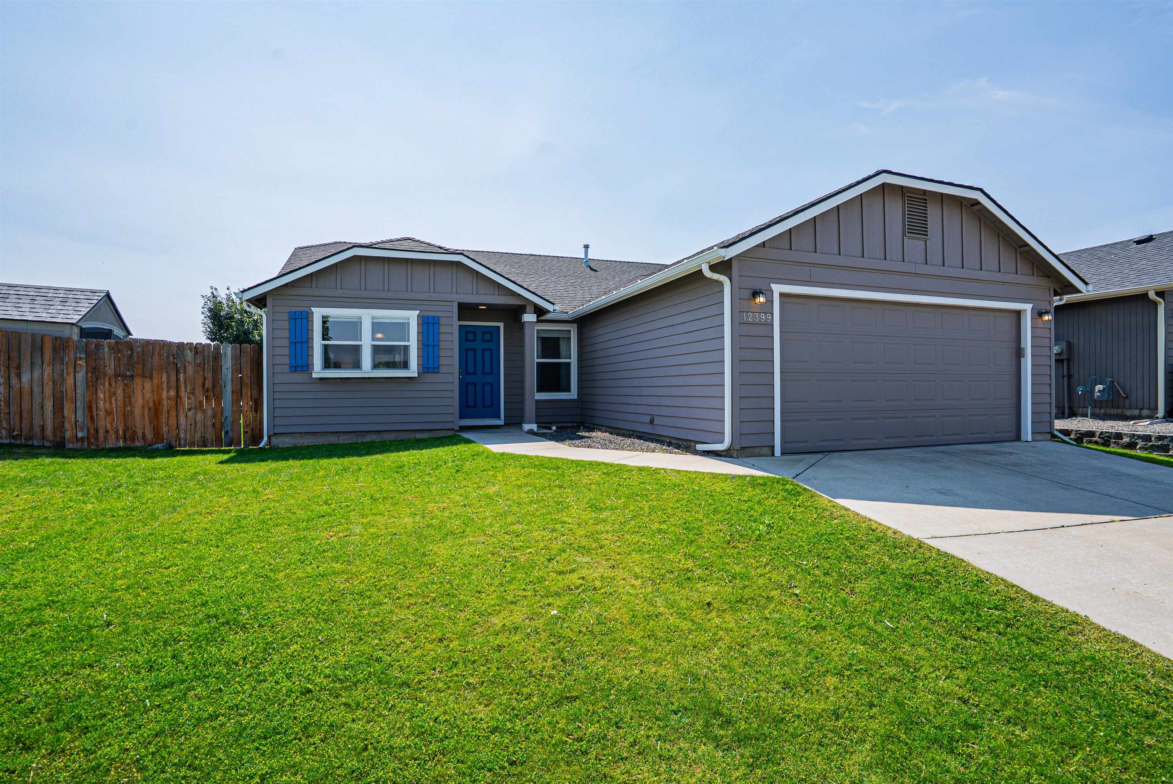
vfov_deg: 73.8
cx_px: 586
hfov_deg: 96.7
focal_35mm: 16
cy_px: 392
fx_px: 522
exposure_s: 1/8000
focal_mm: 16
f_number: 8
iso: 400
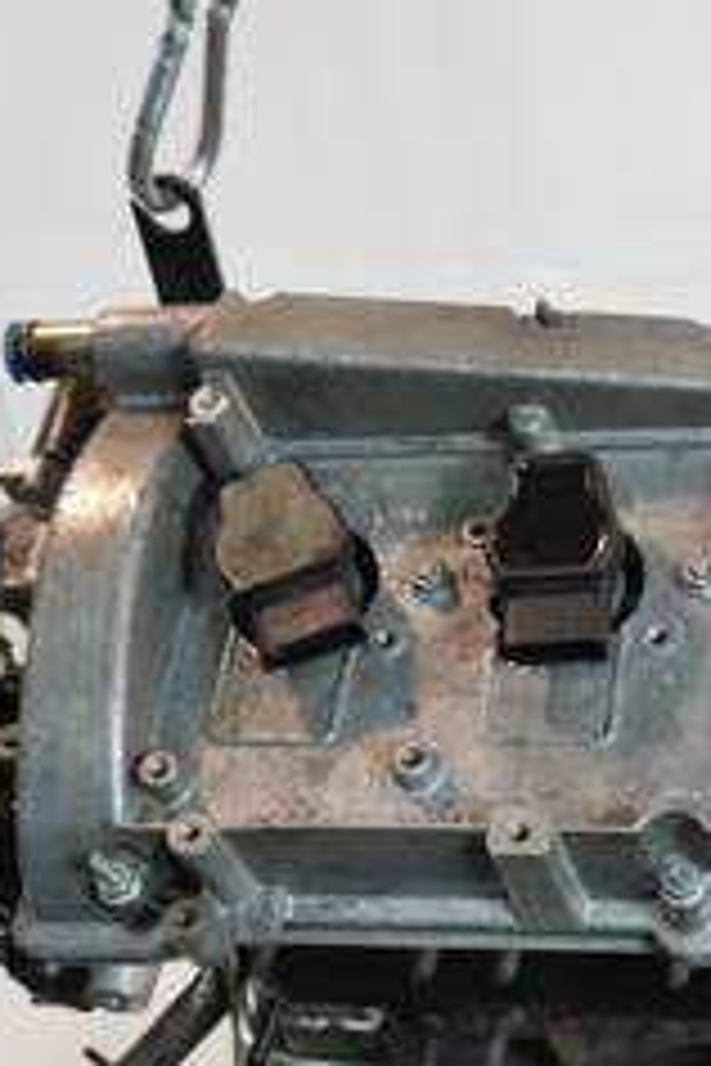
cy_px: 625
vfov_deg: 33.9
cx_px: 652
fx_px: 1748
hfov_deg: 22.4
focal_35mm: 59
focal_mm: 14
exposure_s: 1/60
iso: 320
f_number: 3.5
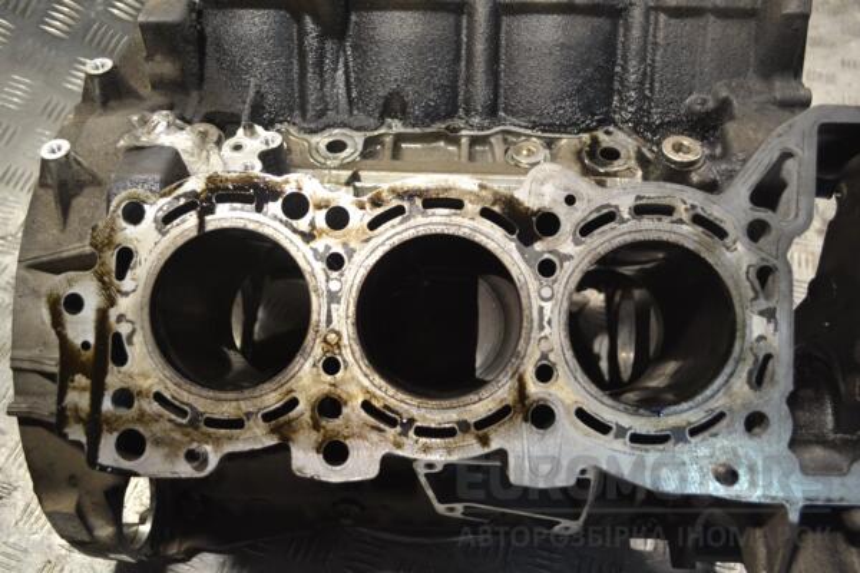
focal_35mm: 36
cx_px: 430
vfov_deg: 36.9
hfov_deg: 53.1
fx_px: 860
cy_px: 286
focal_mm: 24
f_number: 4
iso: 400
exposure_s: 1/60
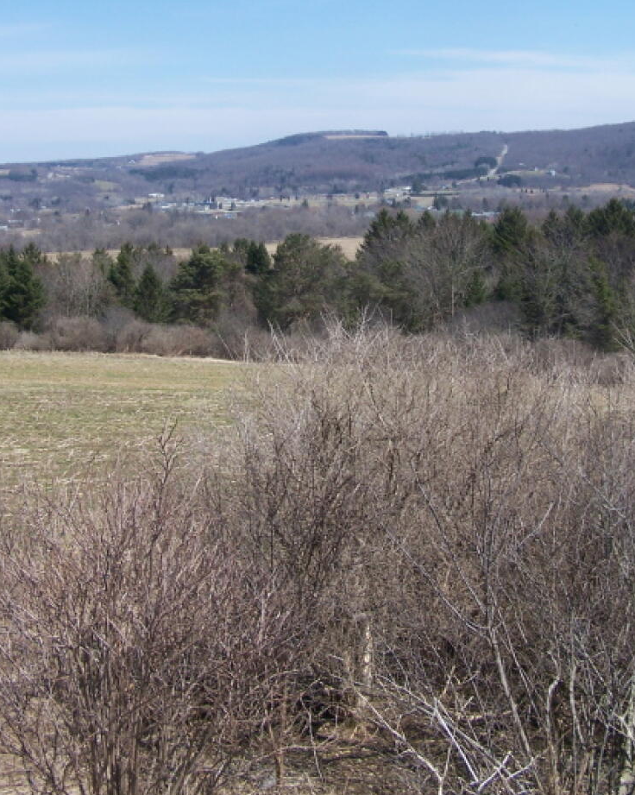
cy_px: 257
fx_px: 1293
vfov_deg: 33.8
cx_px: 342
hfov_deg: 27.6
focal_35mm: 55
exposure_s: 1/800
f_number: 4
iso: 80
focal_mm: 6.3
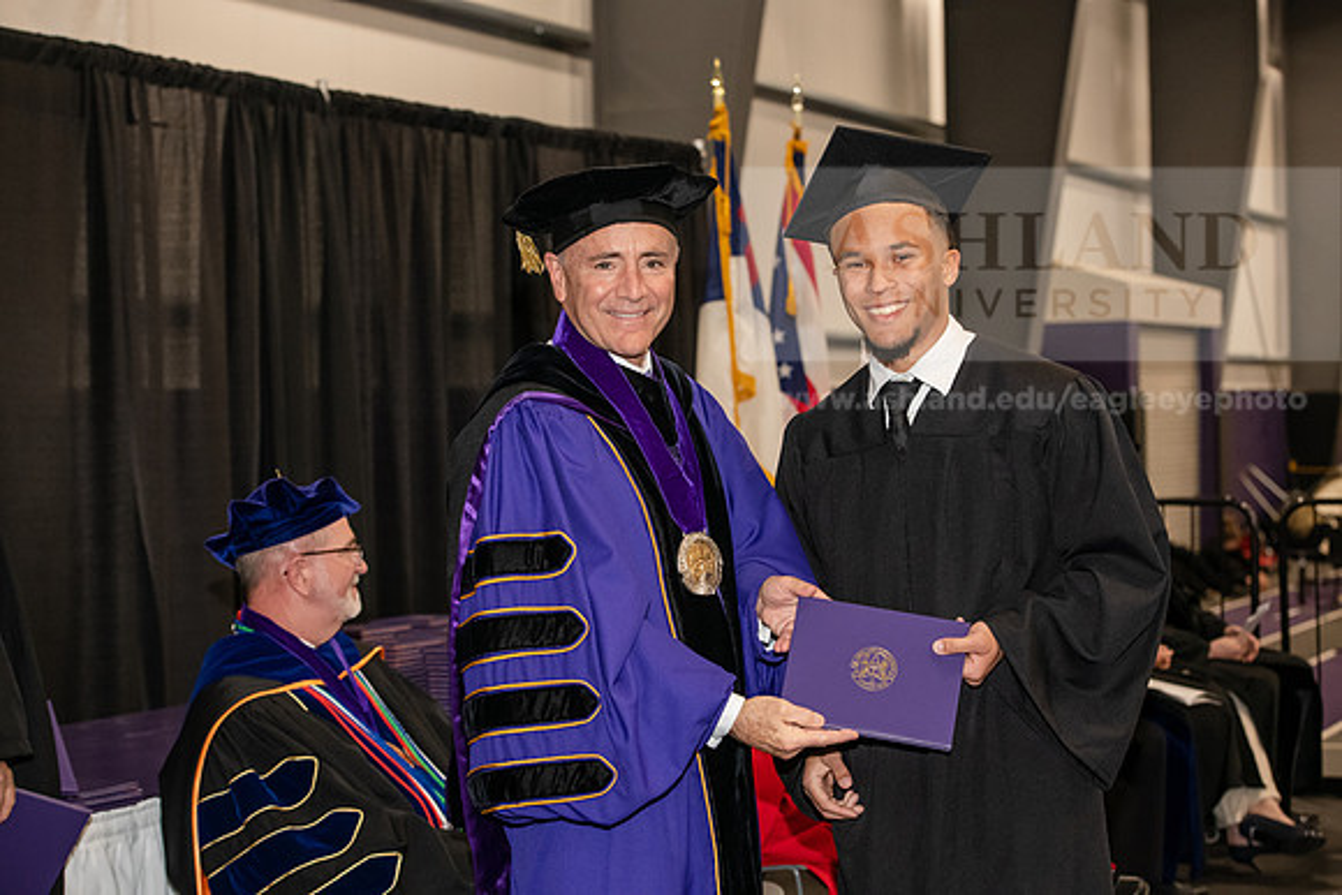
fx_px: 2610
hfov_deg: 28.8
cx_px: 671
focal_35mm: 70
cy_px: 448
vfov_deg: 19.5
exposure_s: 1/200
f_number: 5
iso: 2500
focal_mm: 70
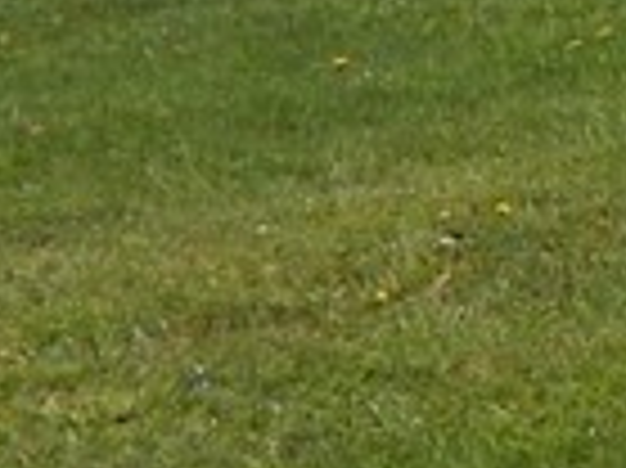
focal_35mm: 317
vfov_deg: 4.5
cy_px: -814
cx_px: 1243
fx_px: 5728
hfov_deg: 6.1
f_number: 3.6
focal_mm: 7.7
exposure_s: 1/400
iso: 125
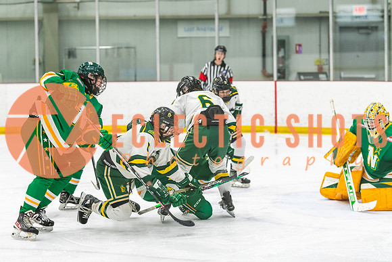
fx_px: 1265
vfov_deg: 11.8
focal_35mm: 116
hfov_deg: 17.6
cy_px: 126
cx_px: 180
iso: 3200
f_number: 2.8
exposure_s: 1/800
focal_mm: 105
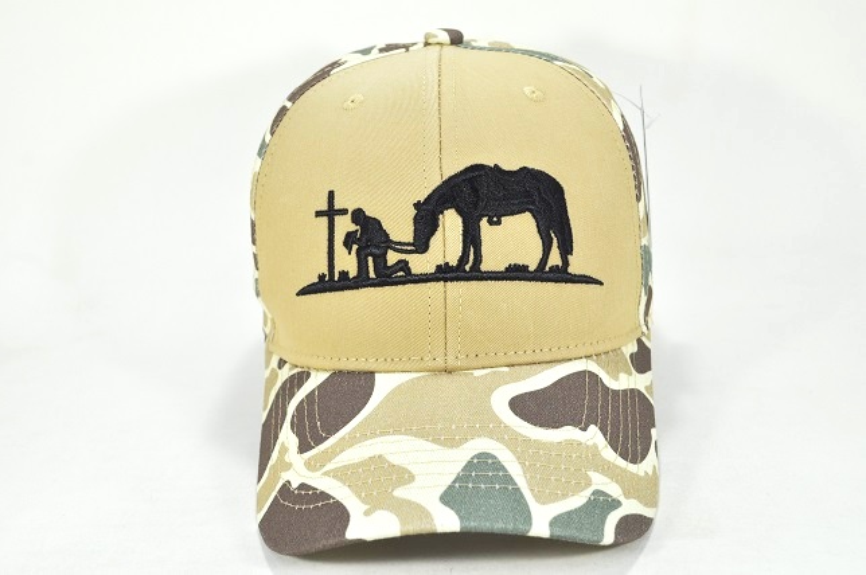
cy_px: 288
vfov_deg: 31.8
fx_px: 1009
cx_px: 433
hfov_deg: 46.4
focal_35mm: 42
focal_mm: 28
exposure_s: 1/160
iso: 200
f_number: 6.3
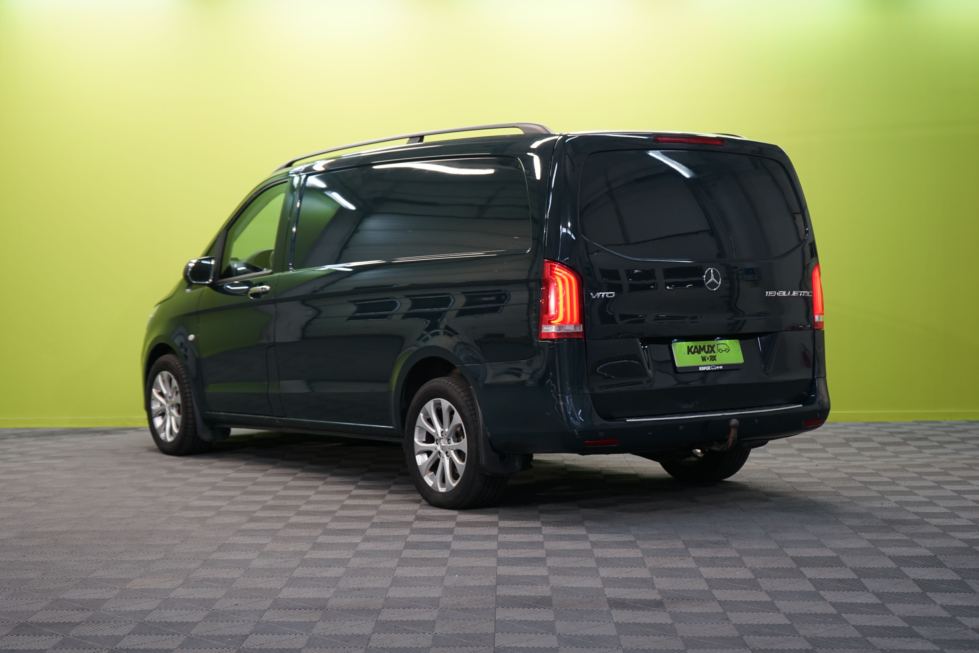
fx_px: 1550
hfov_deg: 35.1
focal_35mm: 57
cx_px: 490
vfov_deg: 23.8
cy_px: 326
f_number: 5
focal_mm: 57
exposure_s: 1/30
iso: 500
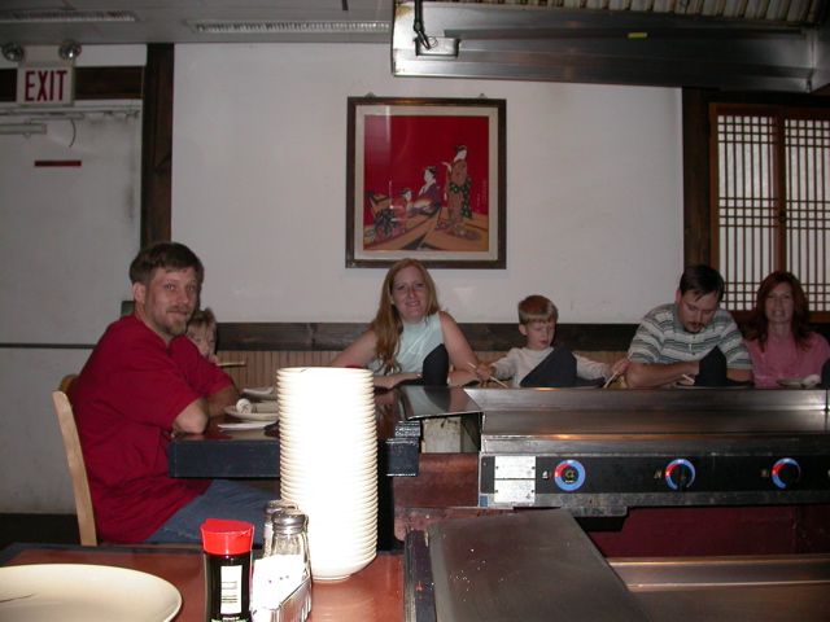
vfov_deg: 37.7
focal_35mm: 38
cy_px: 311
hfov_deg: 49.0
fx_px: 911
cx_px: 415
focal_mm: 7.85
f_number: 2.6
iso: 200
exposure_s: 1/60
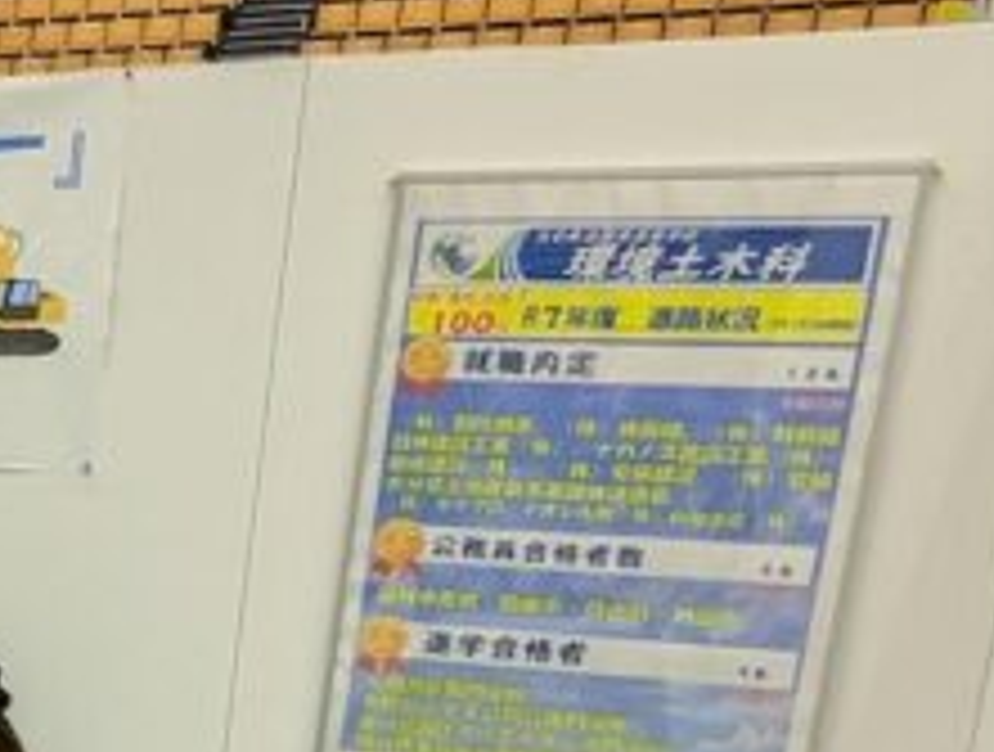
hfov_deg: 18.8
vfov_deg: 19.1
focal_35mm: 74
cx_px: -886
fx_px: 2131
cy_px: 844
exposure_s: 1/114
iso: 102
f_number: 2.2
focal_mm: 2.35
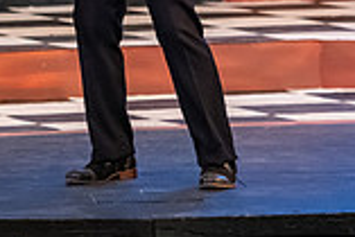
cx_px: 88
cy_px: -184
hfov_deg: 4.5
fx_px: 4560
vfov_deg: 3.0
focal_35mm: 462
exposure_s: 1/200
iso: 2500
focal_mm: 125
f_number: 3.5
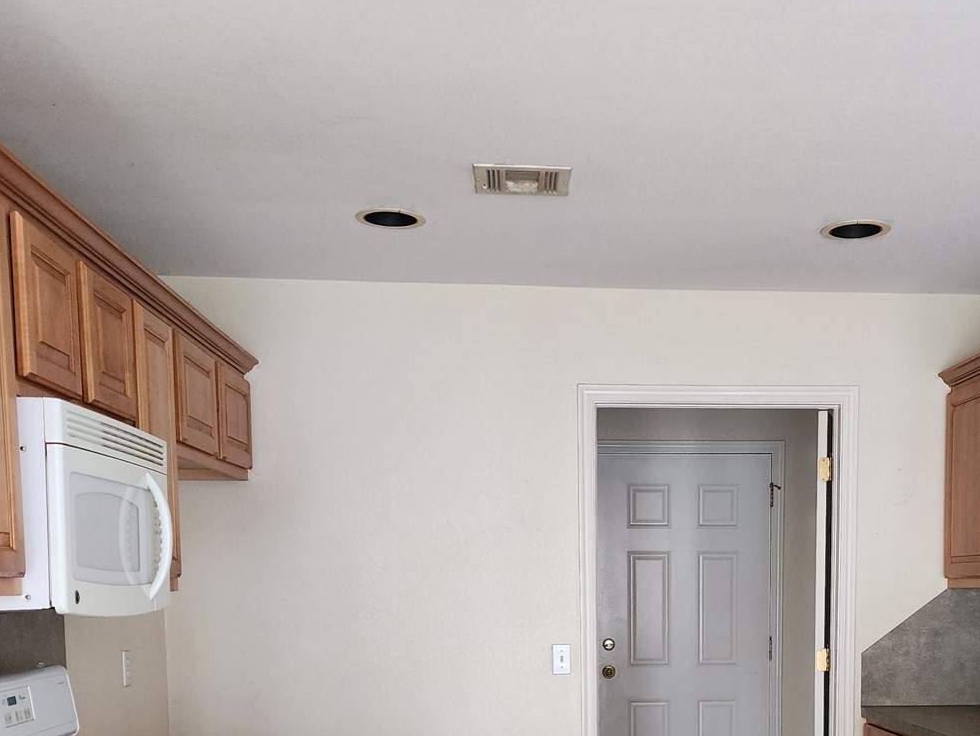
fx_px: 1274
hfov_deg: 41.7
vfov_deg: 30.6
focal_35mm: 45
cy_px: 676
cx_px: 630
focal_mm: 6.4
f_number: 1.8
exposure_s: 1/120
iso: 500
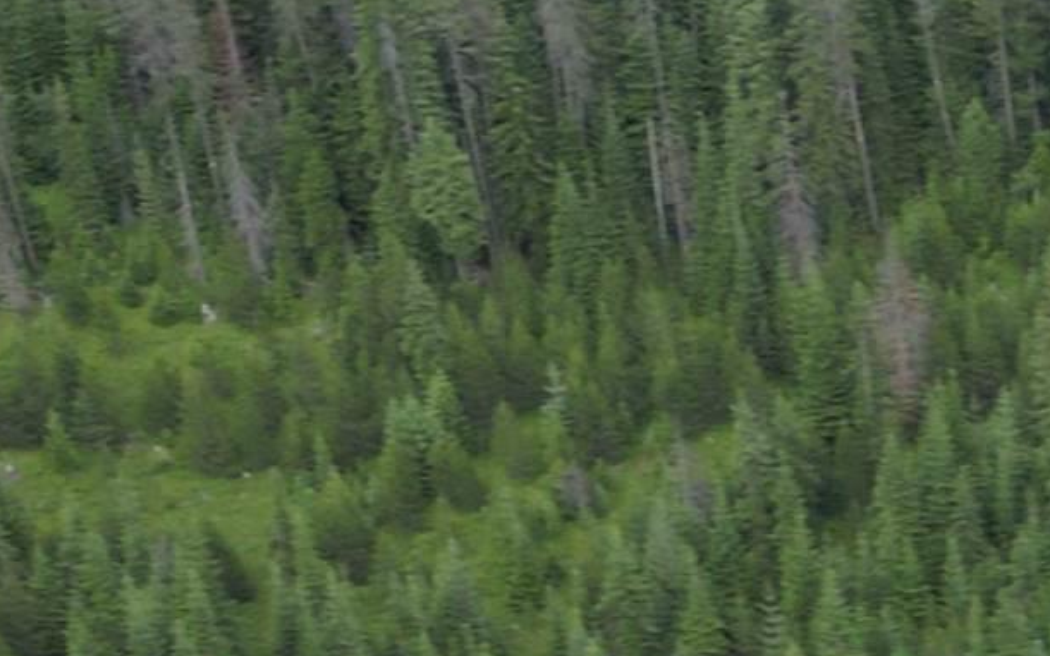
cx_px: 1770
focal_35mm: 128
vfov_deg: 9.1
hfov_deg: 14.7
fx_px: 3663
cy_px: 1661
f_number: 1.7
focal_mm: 6.72
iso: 100
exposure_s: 1/15
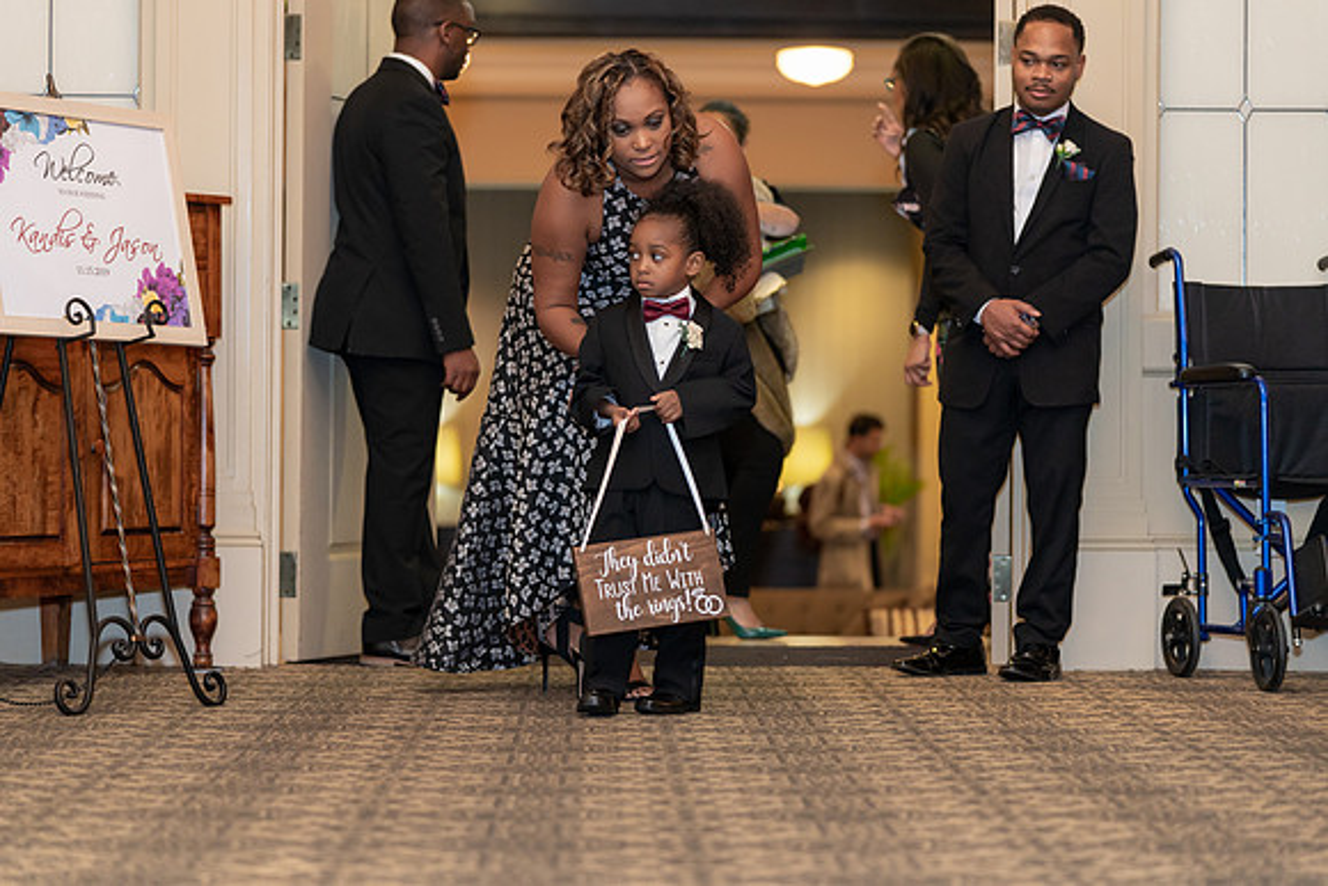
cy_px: 443
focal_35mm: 107
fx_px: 3952
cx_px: 664
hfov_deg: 19.1
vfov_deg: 12.8
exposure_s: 1/250
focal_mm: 106
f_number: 2.8
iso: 2000
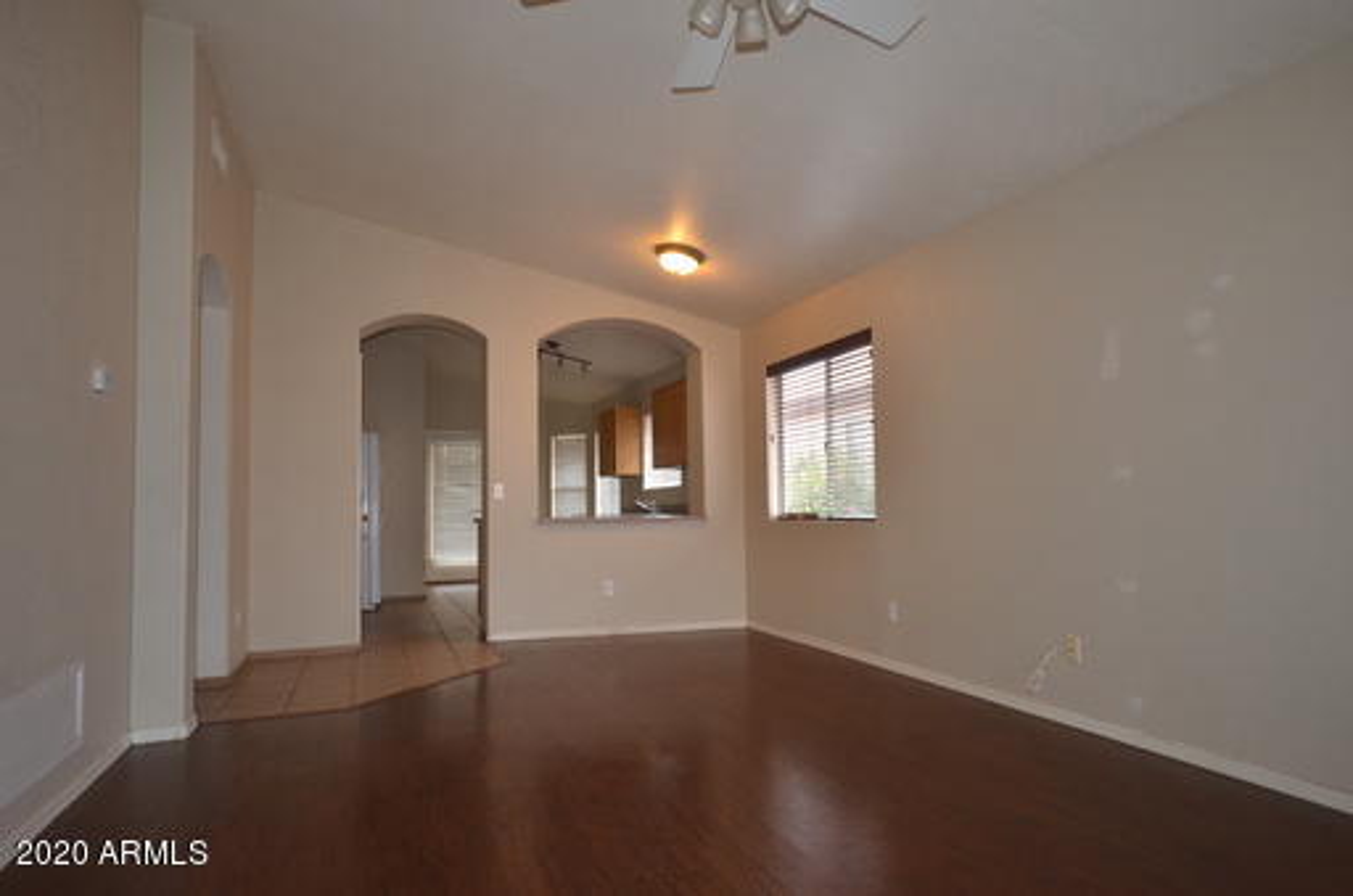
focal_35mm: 21
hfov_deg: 81.3
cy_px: 448
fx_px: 788
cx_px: 676
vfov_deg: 59.3
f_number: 4.8
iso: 800
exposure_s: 1/60
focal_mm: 14
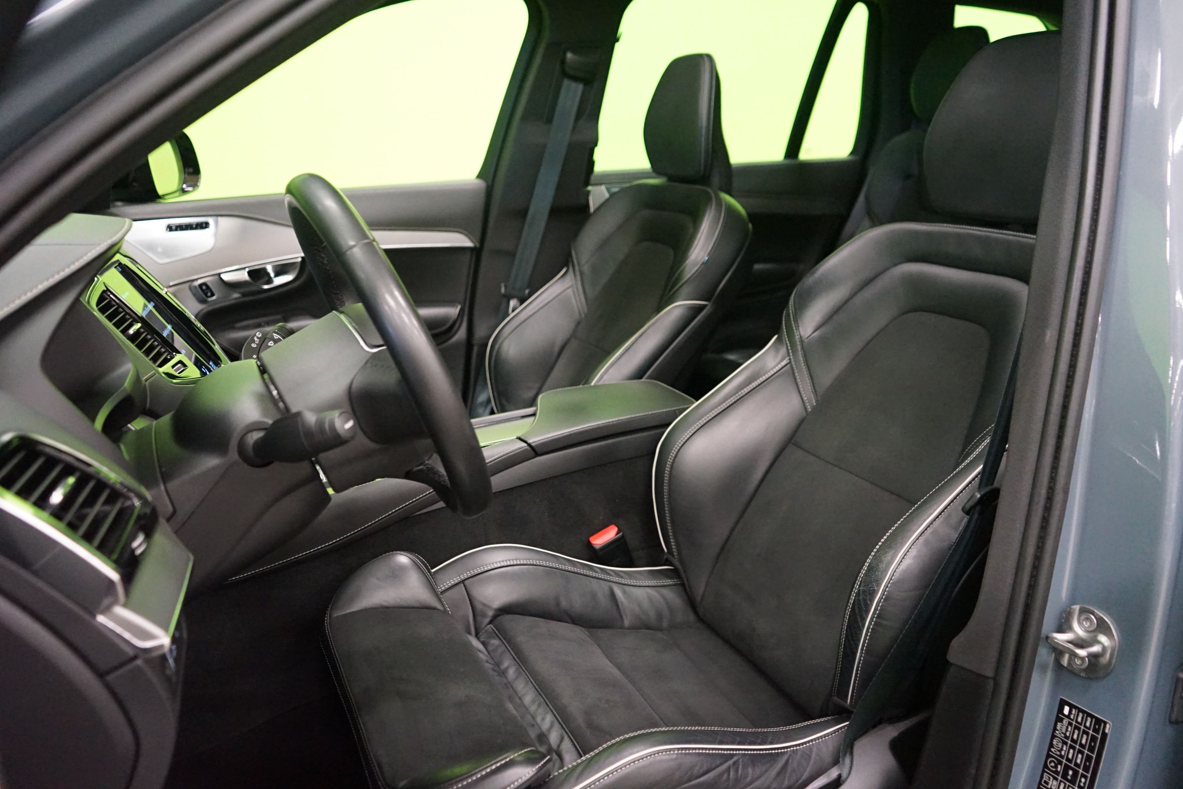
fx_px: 920
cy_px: 394
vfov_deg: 46.4
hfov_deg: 65.5
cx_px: 592
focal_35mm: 28
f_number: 3.5
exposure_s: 1/30
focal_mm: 28
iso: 6400
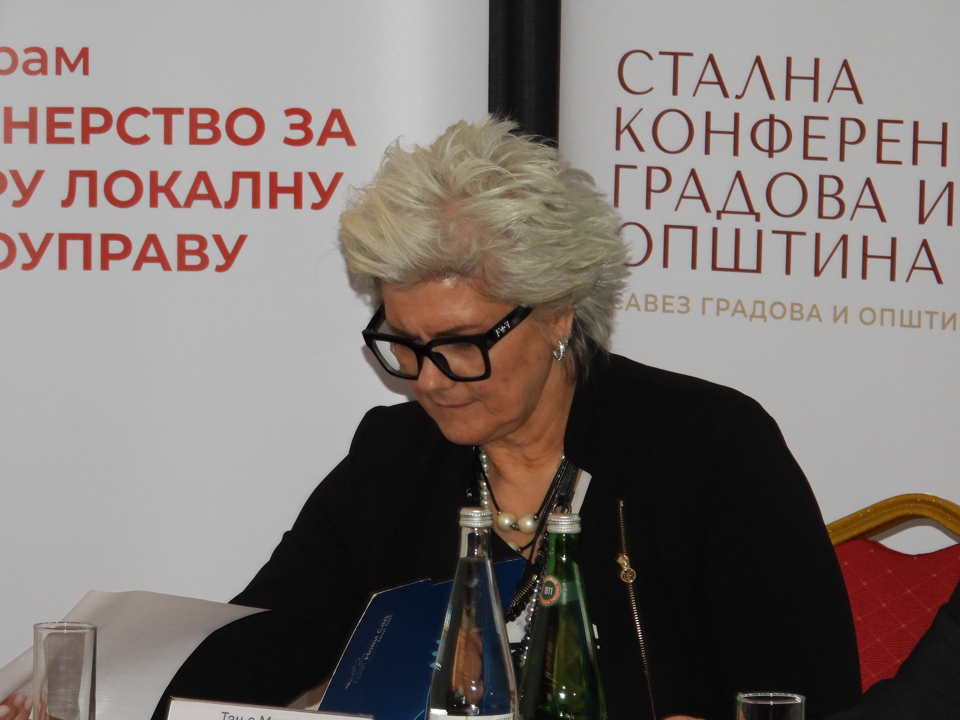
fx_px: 7211
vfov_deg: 5.7
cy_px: 360
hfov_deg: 7.6
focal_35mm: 260
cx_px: 480
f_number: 4.5
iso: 450
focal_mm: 46.4
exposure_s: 1/80
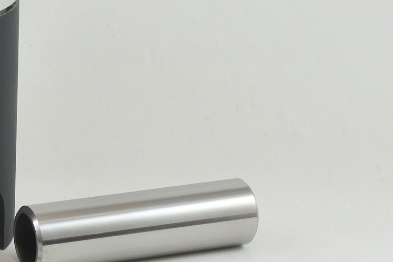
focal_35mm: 117
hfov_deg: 16.5
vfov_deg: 11.7
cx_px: -115
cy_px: 142
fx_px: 1277
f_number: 4.5
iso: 400
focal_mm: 16.8
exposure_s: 1/160
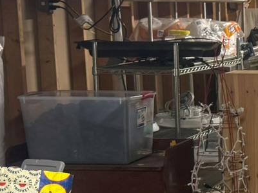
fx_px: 917
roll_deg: -0.6
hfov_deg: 14.3
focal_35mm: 123
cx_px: 448
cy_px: 149
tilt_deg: -8.6
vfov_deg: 12.0
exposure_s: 1/60
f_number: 1.78
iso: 160
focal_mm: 6.76
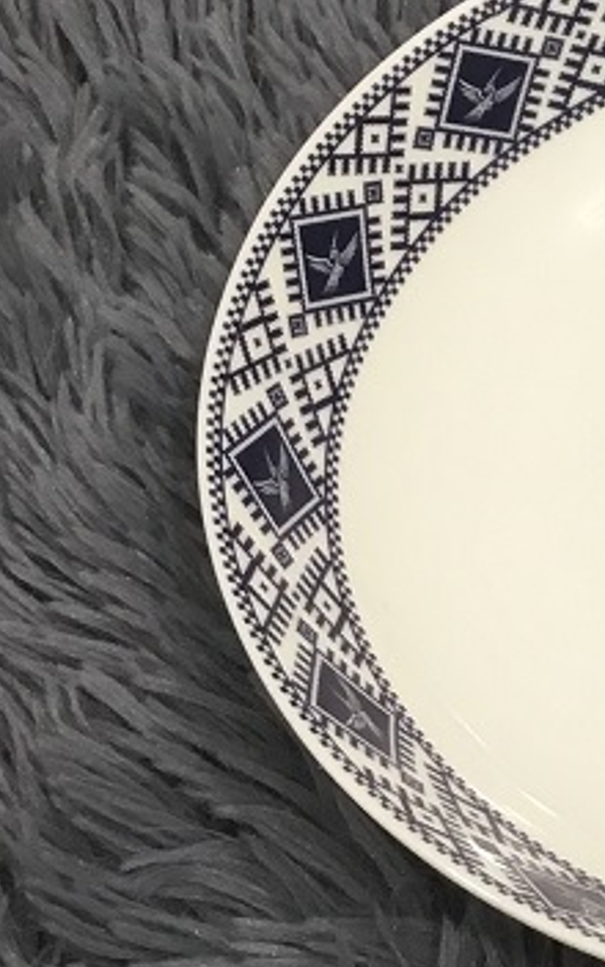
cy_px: 456
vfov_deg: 18.6
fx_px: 2955
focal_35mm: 112
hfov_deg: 11.1
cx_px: 1001
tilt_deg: -52.3
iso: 64
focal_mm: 3.3
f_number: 2.4
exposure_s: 1/33
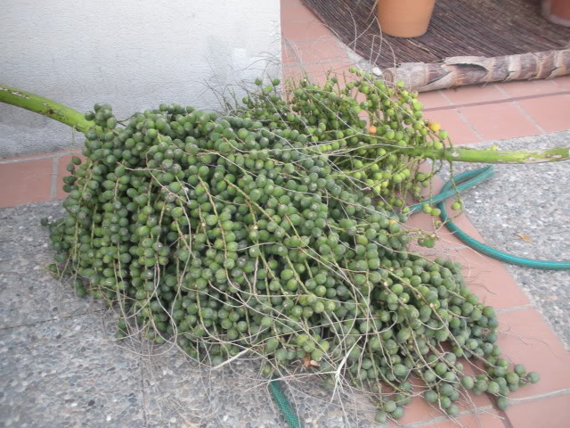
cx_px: 285
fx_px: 576
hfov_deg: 52.6
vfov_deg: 40.7
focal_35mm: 35
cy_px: 214
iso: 64
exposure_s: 1/74.8
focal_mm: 6.3
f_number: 3.5
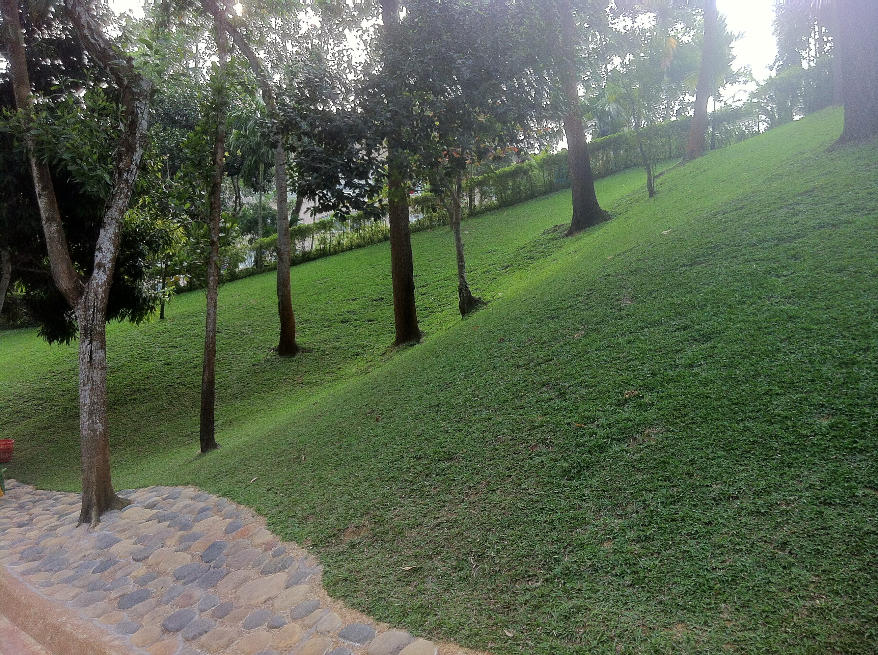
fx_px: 886
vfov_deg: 40.6
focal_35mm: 35
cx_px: 439
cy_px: 328
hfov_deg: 52.7
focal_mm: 3.85
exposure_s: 1/120
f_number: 2.8
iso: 125
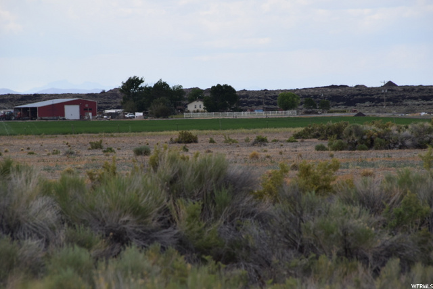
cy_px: 144
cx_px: 216
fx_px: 3609
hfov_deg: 6.9
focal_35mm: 300
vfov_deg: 4.6
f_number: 10
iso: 100
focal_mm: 200
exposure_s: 1/200
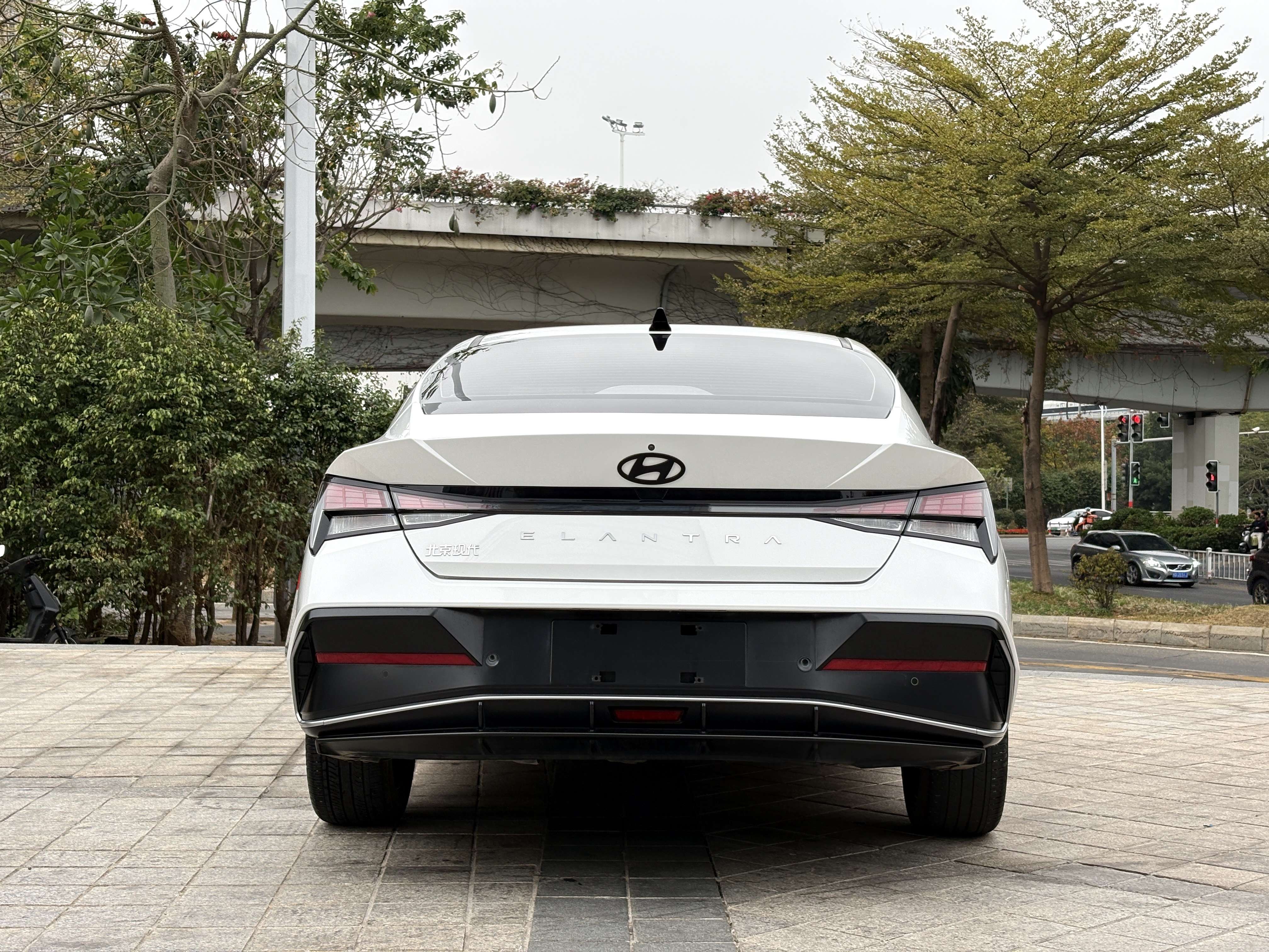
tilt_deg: +0.7
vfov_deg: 28.0
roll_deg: -1.1
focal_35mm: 52
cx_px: 634
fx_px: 1906
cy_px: 476
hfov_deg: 36.8
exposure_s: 1/438
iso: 50
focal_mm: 5.96
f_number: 1.6
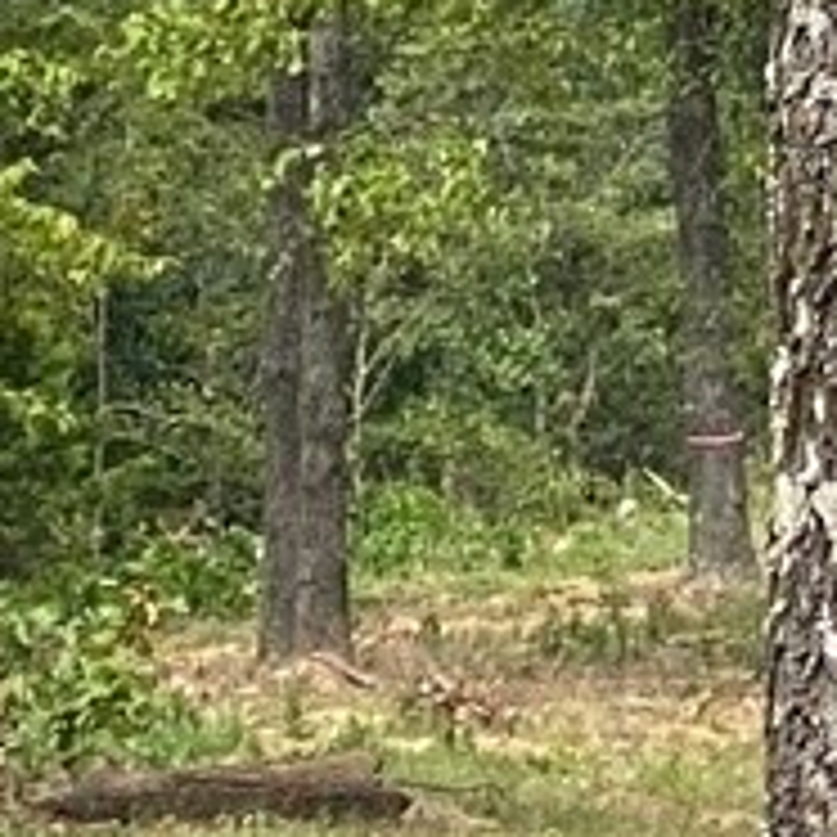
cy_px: -333
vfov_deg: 3.7
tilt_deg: +0.8
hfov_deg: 3.7
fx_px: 12967
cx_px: 1768
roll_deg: -0.8
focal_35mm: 474
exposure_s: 1/1020
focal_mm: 6
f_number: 2
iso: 20
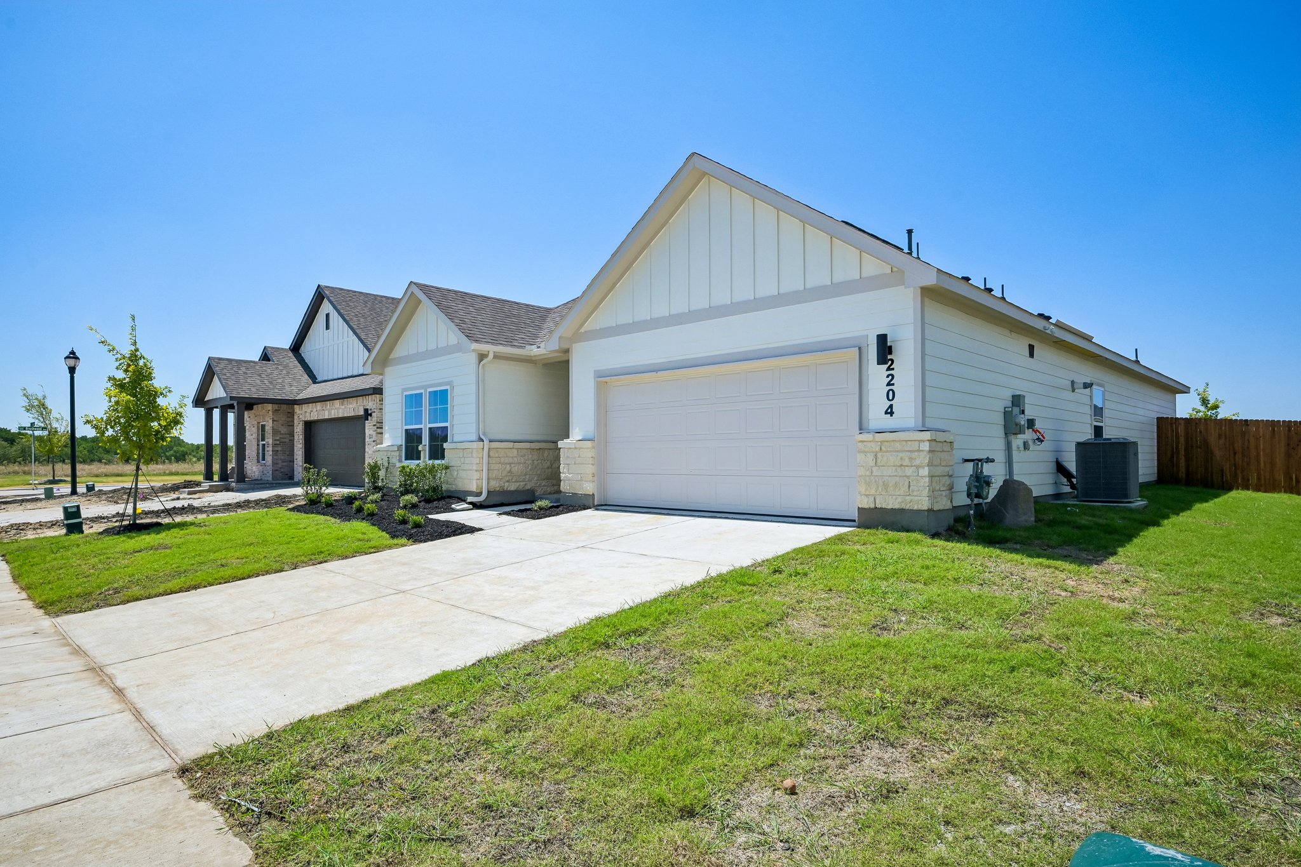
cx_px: 650
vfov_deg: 64.5
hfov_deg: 86.9
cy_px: 434
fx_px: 687
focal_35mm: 19
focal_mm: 19
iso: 250
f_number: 9
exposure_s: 1/1000
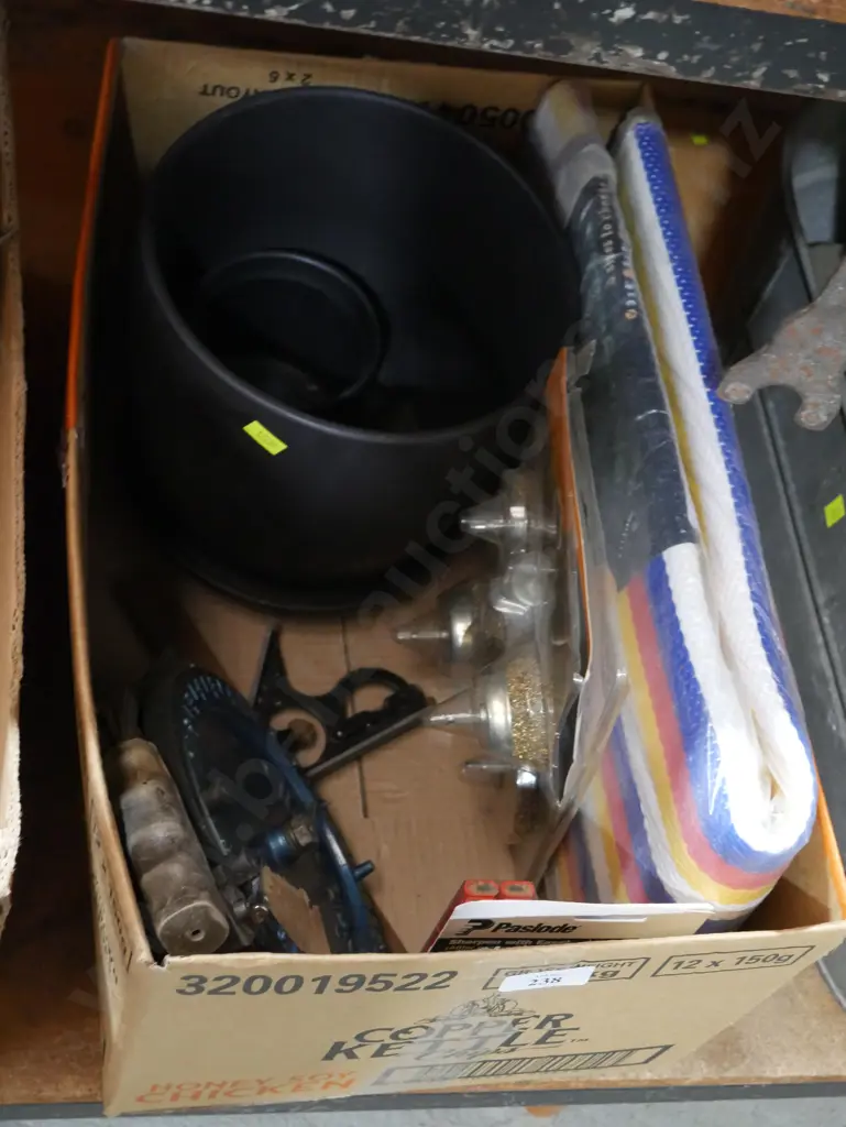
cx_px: 423
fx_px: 1628
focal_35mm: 50
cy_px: 564
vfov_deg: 38.2
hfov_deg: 29.1
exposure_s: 1/50
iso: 3200
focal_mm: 25
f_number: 5.3
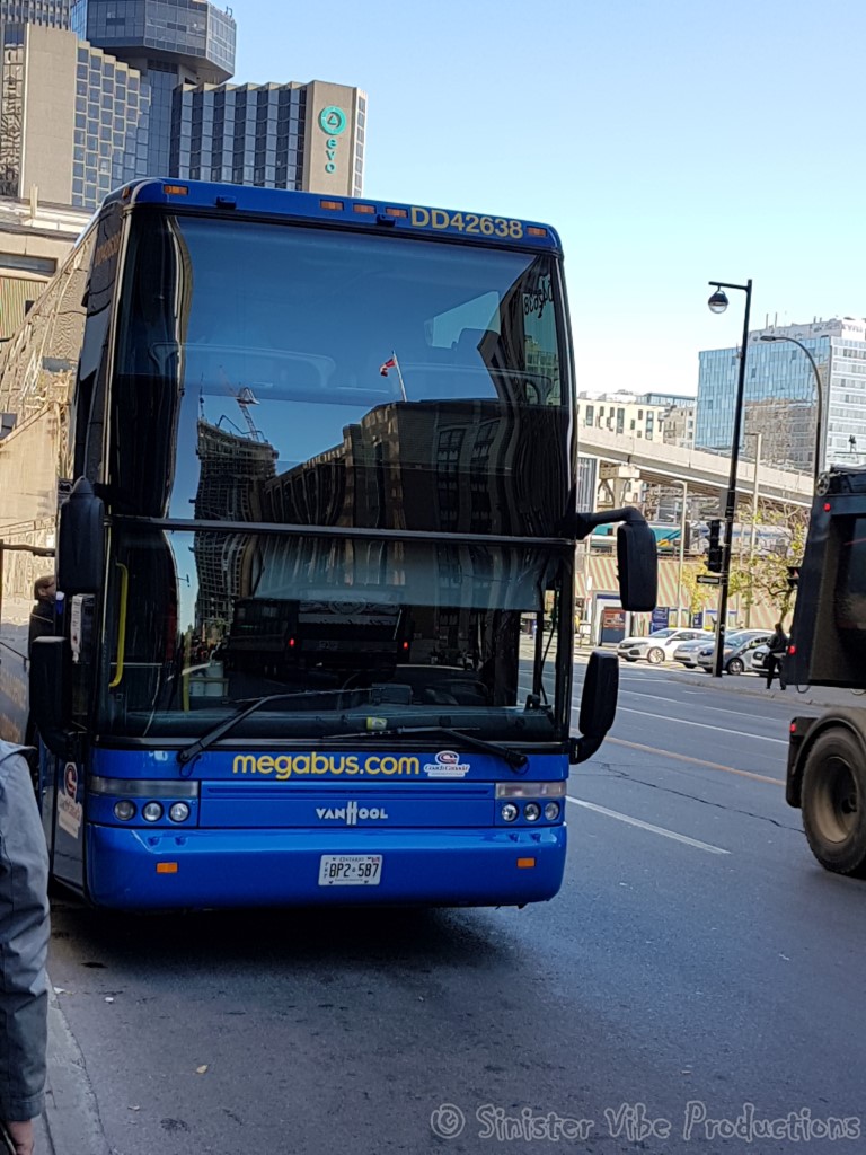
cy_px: 578
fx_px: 867
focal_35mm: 26
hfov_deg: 53.1
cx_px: 433
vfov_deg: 67.3
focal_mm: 4.2
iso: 40
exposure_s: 1/790
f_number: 1.7
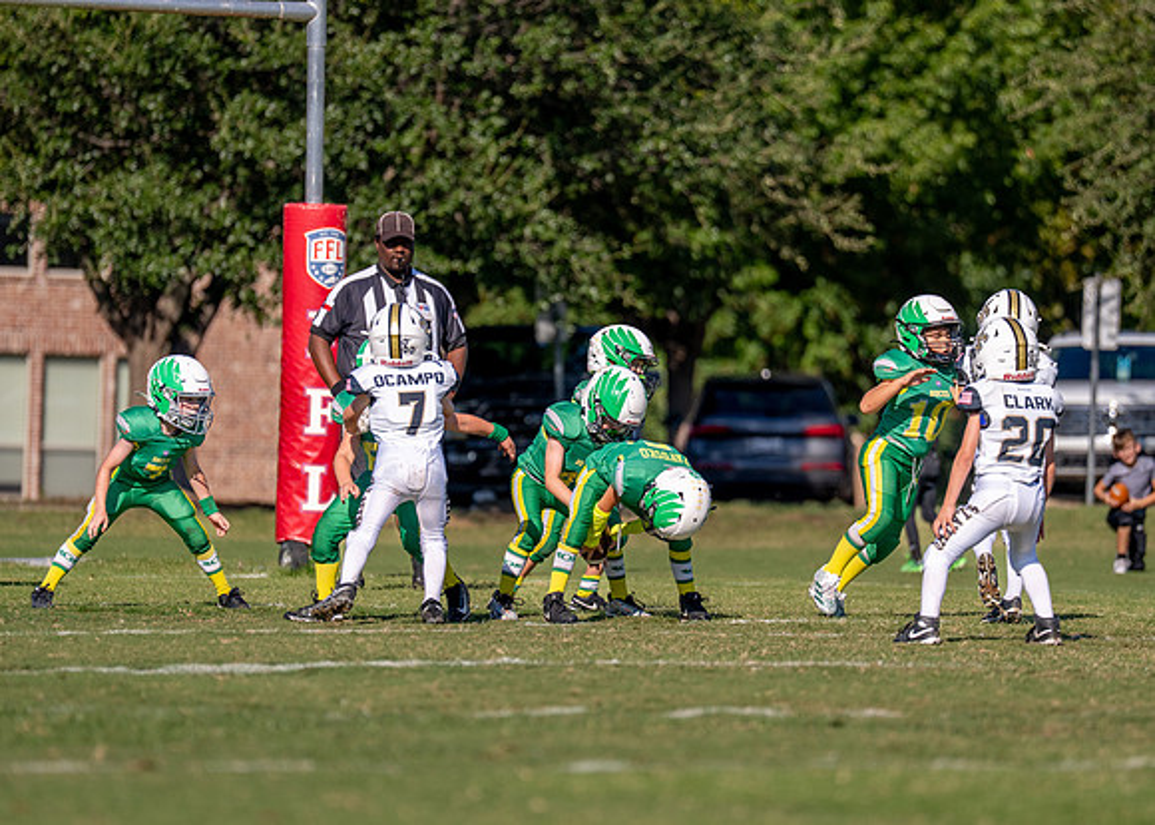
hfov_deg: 6.8
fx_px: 9650
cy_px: 453
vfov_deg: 4.9
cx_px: 607
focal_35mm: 294
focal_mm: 200
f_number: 2.8
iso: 250
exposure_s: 1/6400
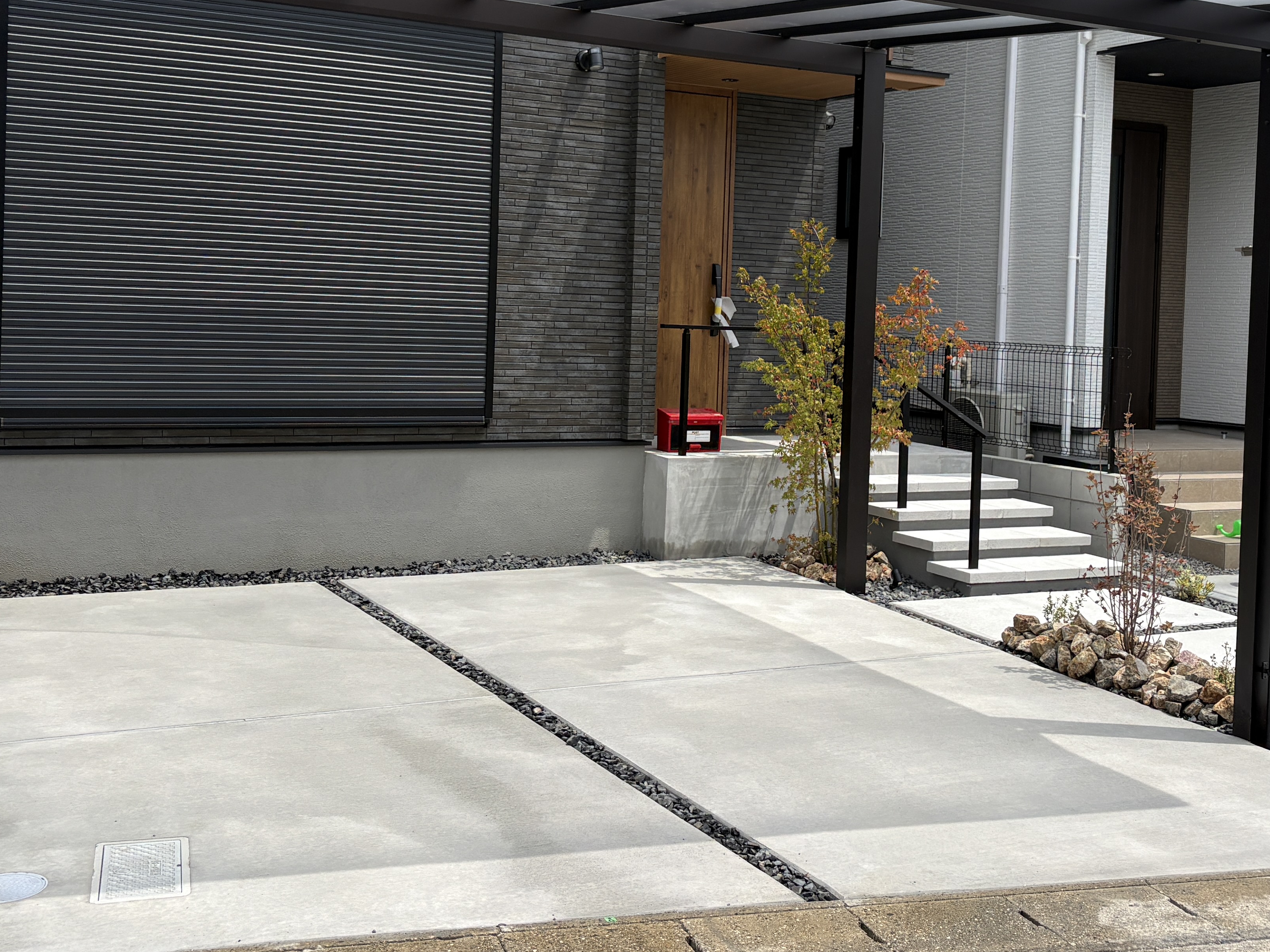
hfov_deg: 41.1
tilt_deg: -0.9
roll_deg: -1.5
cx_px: 754
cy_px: 328
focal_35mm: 46
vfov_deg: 31.3
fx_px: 1687
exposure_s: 1/2747
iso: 50
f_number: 1.6
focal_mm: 5.96
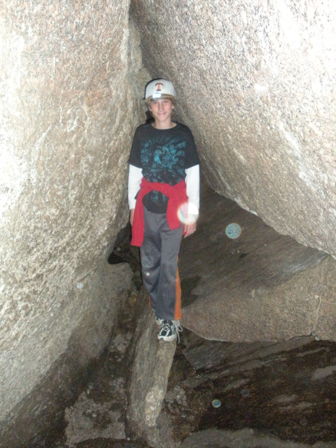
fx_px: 466
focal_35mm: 36
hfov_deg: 39.7
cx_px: 168
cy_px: 224
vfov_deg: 51.4
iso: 749
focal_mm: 6.3
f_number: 3.5
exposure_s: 1/60
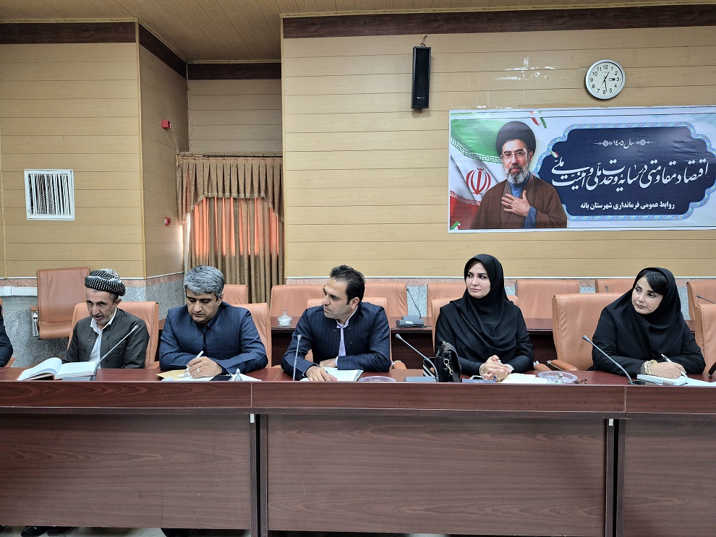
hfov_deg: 73.9
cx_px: 358
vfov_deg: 58.9
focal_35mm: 23
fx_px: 476
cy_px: 268
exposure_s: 1/100
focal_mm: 5.4
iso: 200
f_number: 1.8
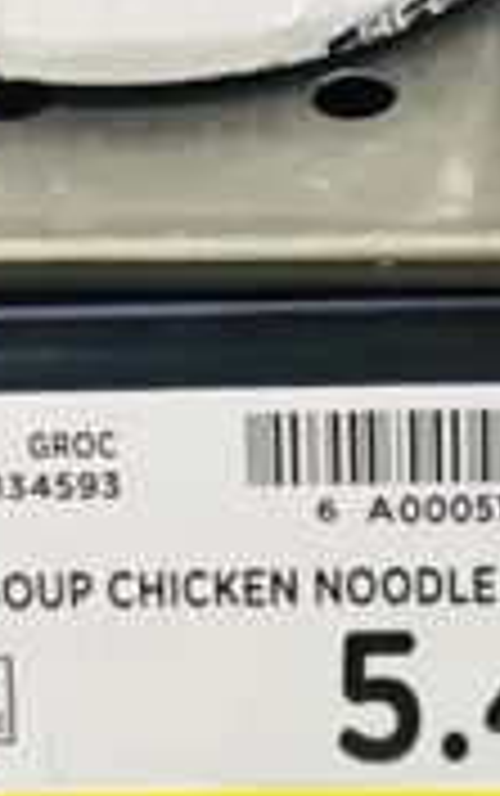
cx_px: 581
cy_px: -94
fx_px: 3458
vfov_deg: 12.9
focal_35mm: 159
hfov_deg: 8.2
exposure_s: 1/60
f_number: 1.6
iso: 160
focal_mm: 4.2
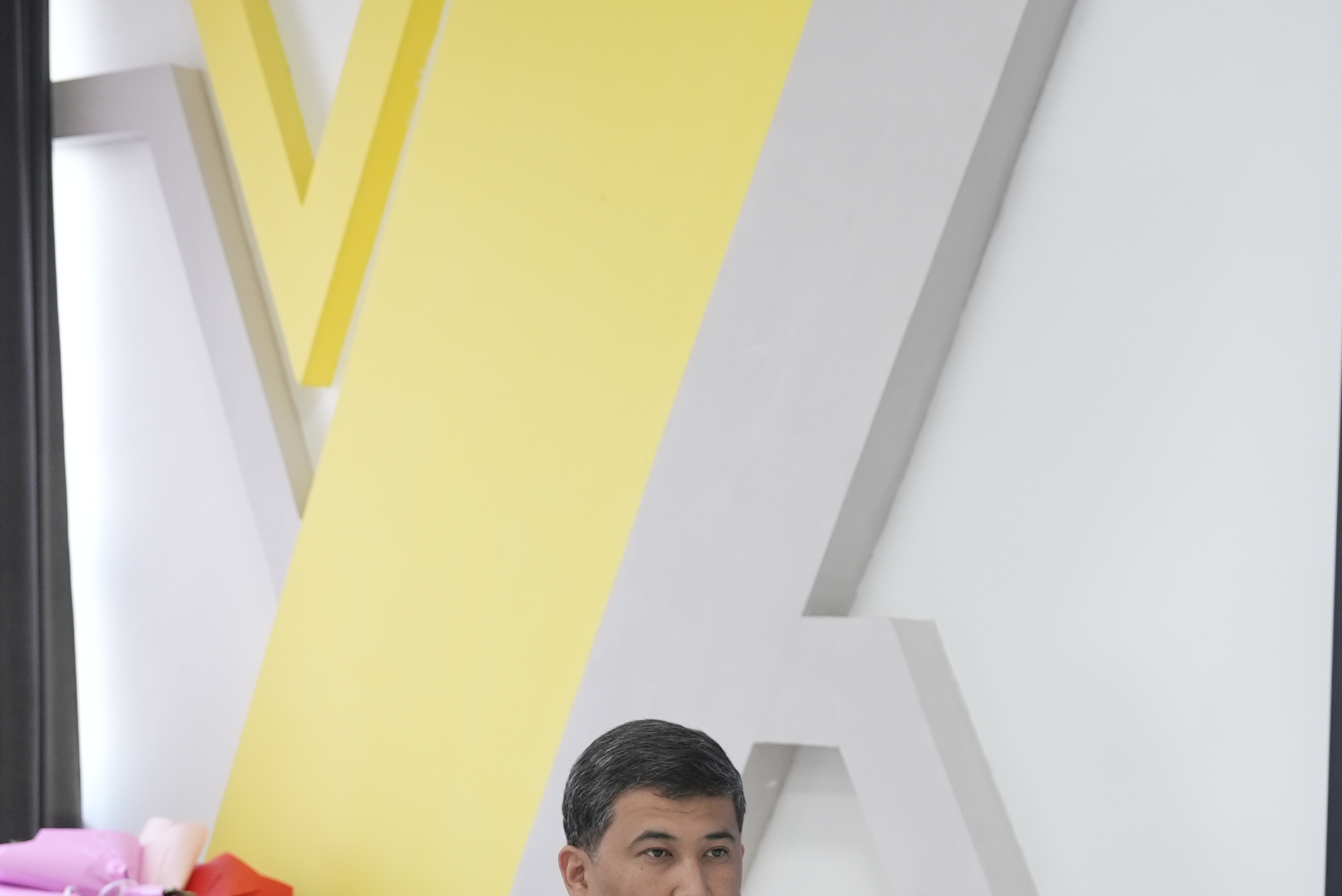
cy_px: 916
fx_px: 3394
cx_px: 721
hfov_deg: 22.4
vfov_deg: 14.8
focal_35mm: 91
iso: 800
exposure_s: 1/200
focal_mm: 41
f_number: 2.8
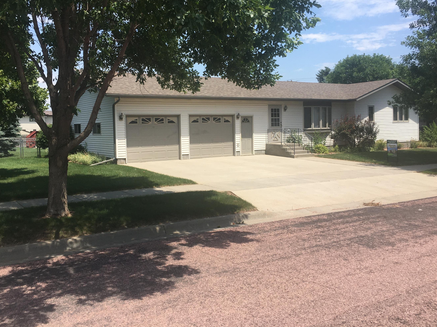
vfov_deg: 42.9
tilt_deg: +0.4
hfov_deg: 55.3
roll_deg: +1.1
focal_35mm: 33
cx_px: 202
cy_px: 142
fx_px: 417
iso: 25
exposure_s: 1/1166
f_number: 2.2
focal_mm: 4.15
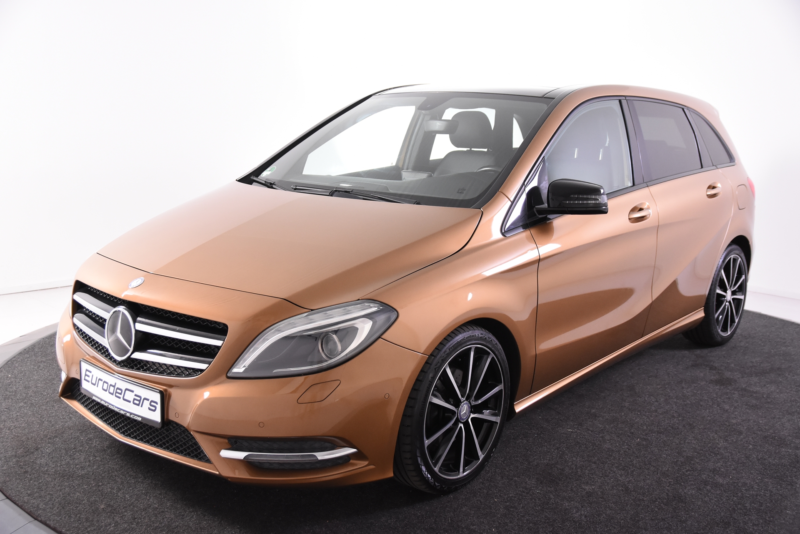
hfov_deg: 49.6
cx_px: 400
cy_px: 267
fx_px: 867
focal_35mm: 39
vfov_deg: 34.2
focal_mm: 26
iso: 1600
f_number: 4
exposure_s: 1/60
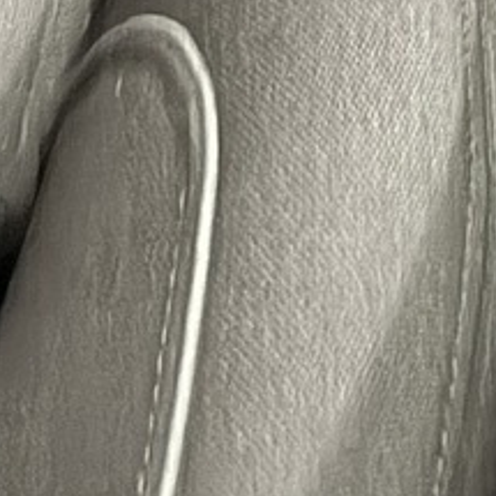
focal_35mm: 284
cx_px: 1280
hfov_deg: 5.9
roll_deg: -0.7
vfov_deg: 5.9
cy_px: -687
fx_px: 4604
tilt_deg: -36.9
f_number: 1.78
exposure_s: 1/25
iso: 1250
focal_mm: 6.76
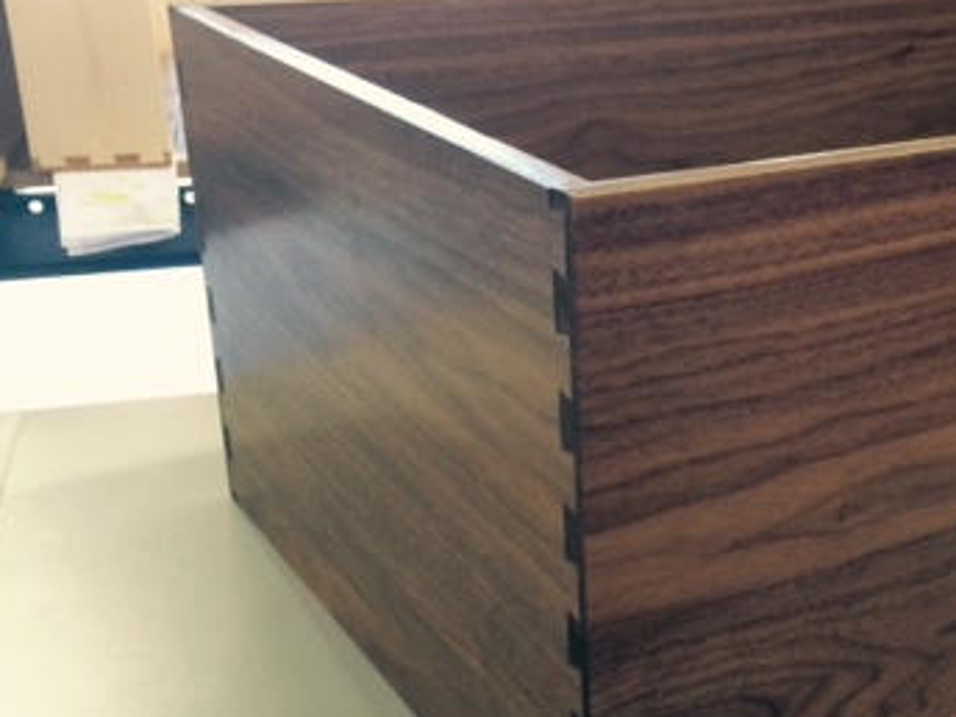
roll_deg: -2.7
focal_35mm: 54
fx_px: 1491
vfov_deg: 27.0
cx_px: 884
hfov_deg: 33.4
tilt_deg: -21.5
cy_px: 375
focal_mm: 4.15
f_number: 2.2
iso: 100
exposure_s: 1/30
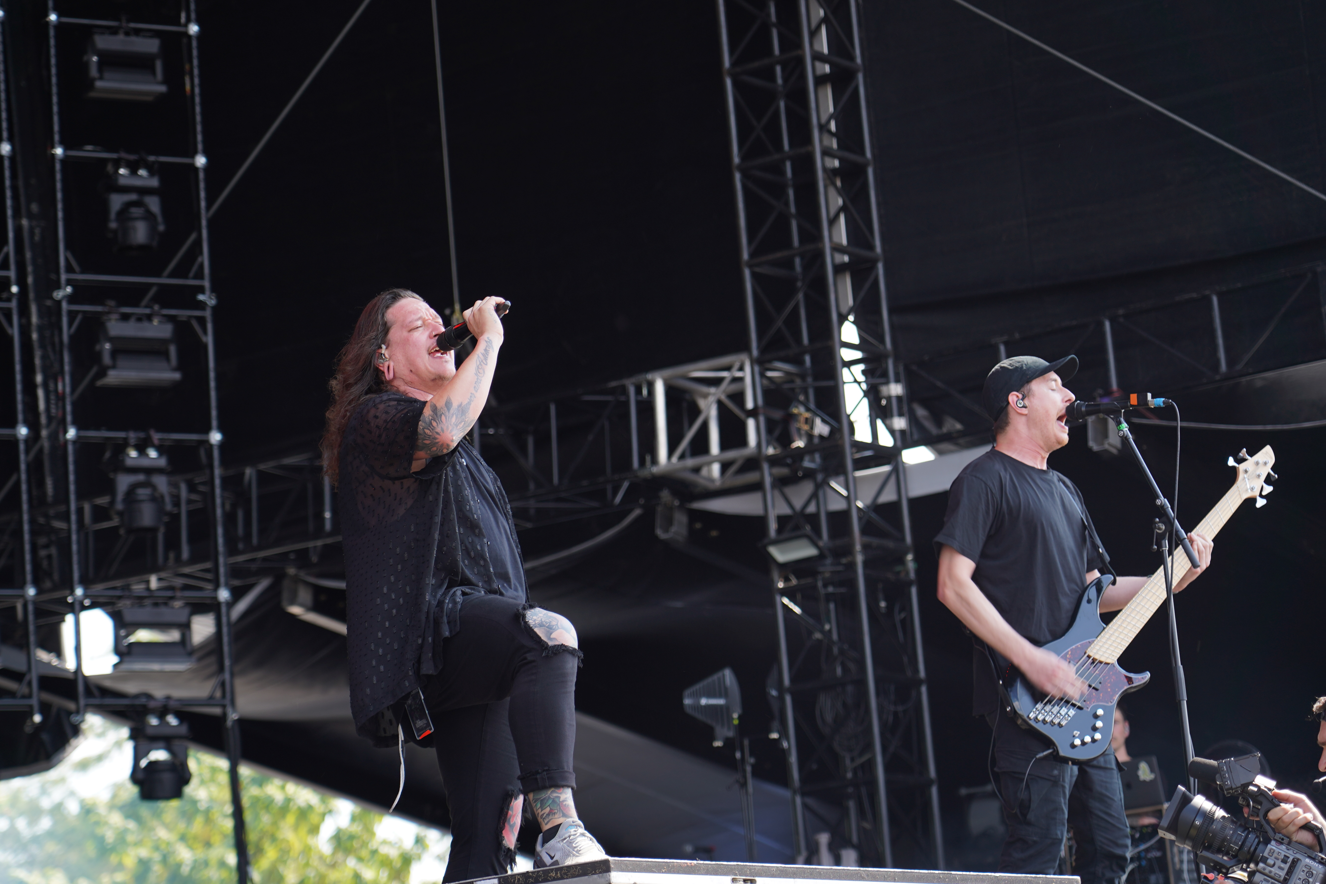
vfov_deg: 11.7
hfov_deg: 17.5
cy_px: 422
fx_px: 4309
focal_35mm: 117
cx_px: 595
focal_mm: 105
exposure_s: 1/160
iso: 100
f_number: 4.5
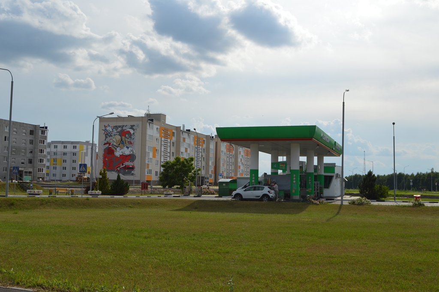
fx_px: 512
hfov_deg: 46.4
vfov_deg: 31.8
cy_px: 146
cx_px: 220
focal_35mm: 42
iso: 100
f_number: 10
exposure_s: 1/400
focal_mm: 28
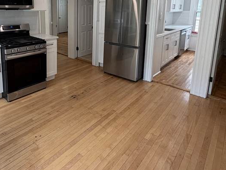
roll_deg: +0.3
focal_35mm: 27
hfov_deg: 63.7
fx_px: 176
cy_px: 39
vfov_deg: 48.9
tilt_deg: -10.6
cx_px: 76
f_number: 2.2
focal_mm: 2.22
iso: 125
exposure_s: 1/120
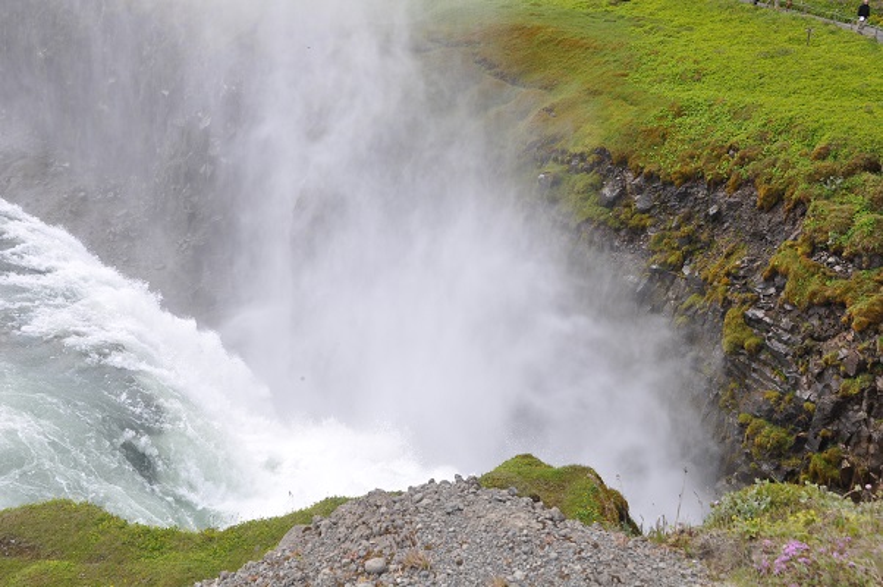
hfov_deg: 46.4
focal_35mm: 42
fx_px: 1029
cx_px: 442
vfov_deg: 31.8
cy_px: 294
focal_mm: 28
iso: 200
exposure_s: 1/320
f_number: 9
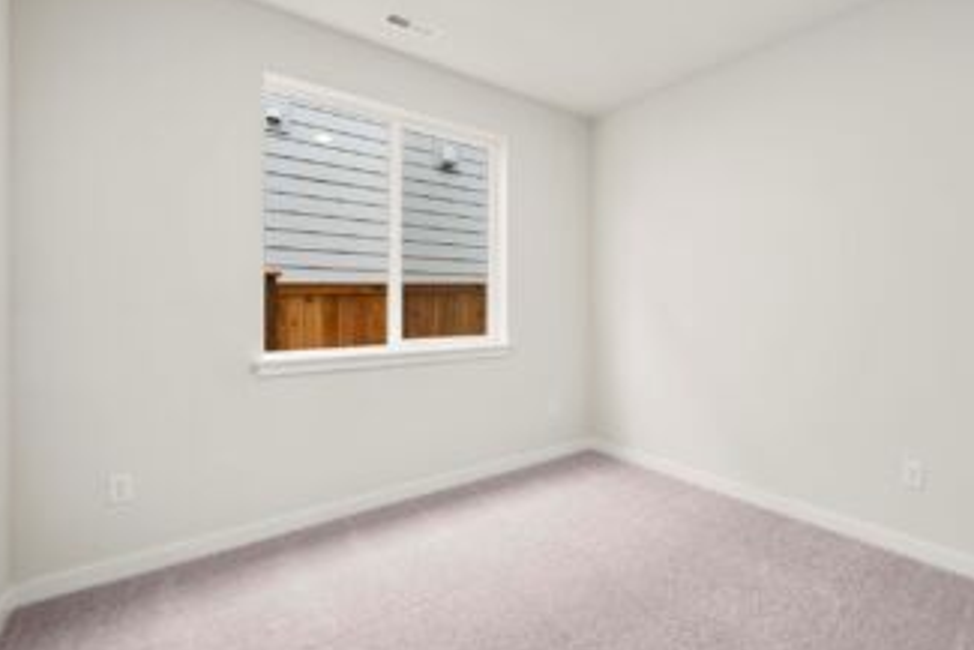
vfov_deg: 73.8
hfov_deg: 95.7
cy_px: 319
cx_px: 572
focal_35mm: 16
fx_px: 433
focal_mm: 13
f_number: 7.1
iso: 200
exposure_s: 1/60
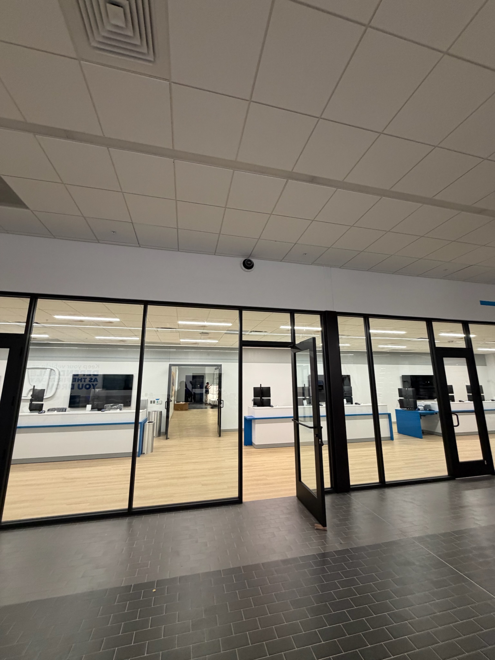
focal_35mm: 14
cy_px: 330
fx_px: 267
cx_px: 248
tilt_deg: +12.0
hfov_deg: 85.7
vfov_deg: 102.1
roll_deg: -0.4
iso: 320
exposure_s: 1/85
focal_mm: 2.22
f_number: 2.2
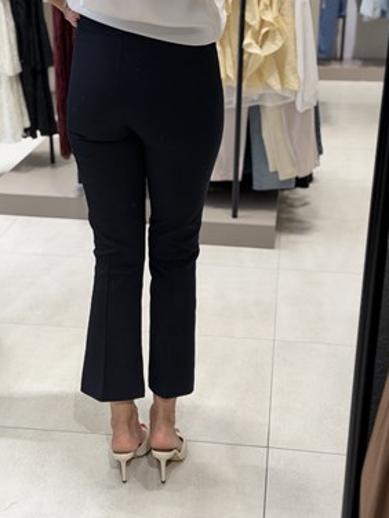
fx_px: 854
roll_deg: +0.2
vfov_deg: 33.7
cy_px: 223
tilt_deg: -36.8
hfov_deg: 25.7
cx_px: 191
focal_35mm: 57
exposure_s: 1/121
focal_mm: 6.76
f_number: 1.78
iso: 50
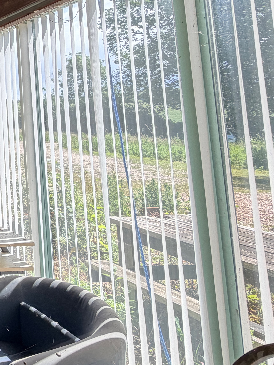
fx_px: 369
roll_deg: +0.9
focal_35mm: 35
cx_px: -180
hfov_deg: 24.9
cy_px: 91
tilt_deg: +4.9
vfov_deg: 50.4
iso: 40
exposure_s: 1/241
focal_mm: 2.22
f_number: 2.2
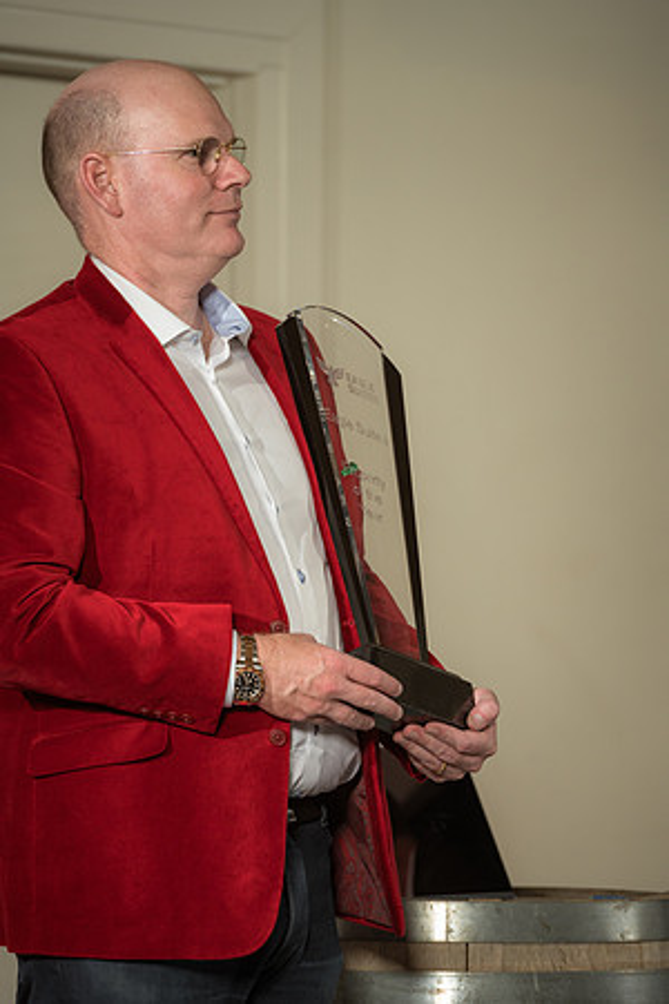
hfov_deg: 6.9
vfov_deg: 10.3
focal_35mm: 200
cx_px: 334
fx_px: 5575
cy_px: 502
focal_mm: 200
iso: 800
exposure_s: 1/250
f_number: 6.3
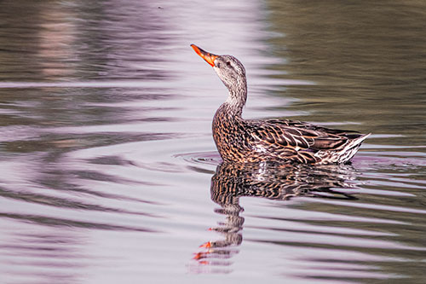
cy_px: 142
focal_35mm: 950
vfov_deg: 1.4
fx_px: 11237
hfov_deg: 2.2
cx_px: 213
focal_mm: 950
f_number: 12
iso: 2000
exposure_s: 1/3200
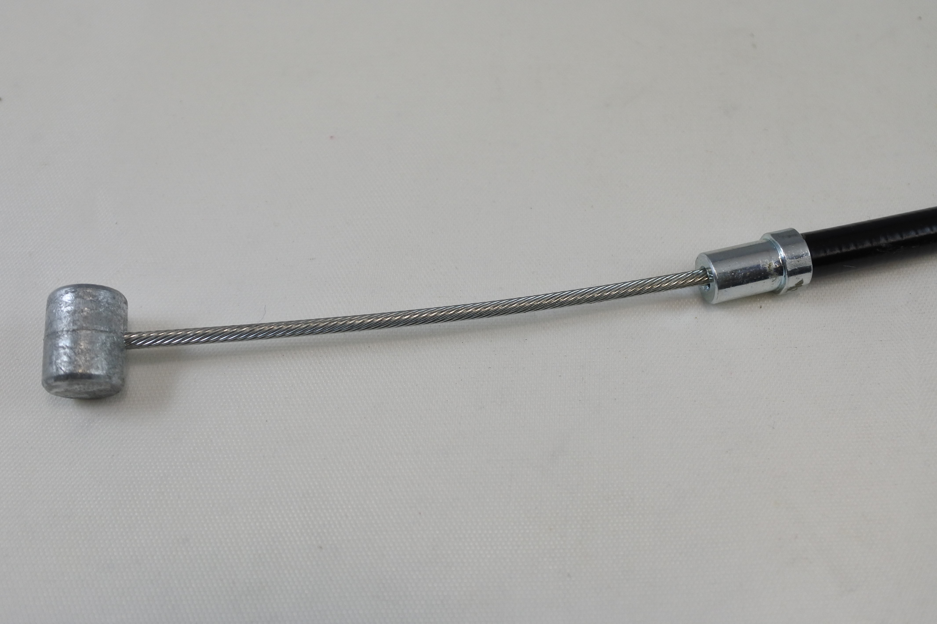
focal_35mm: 30
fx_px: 781
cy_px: 312
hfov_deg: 61.9
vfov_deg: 43.6
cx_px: 468
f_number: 3.8
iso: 250
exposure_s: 1/250
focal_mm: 11.2
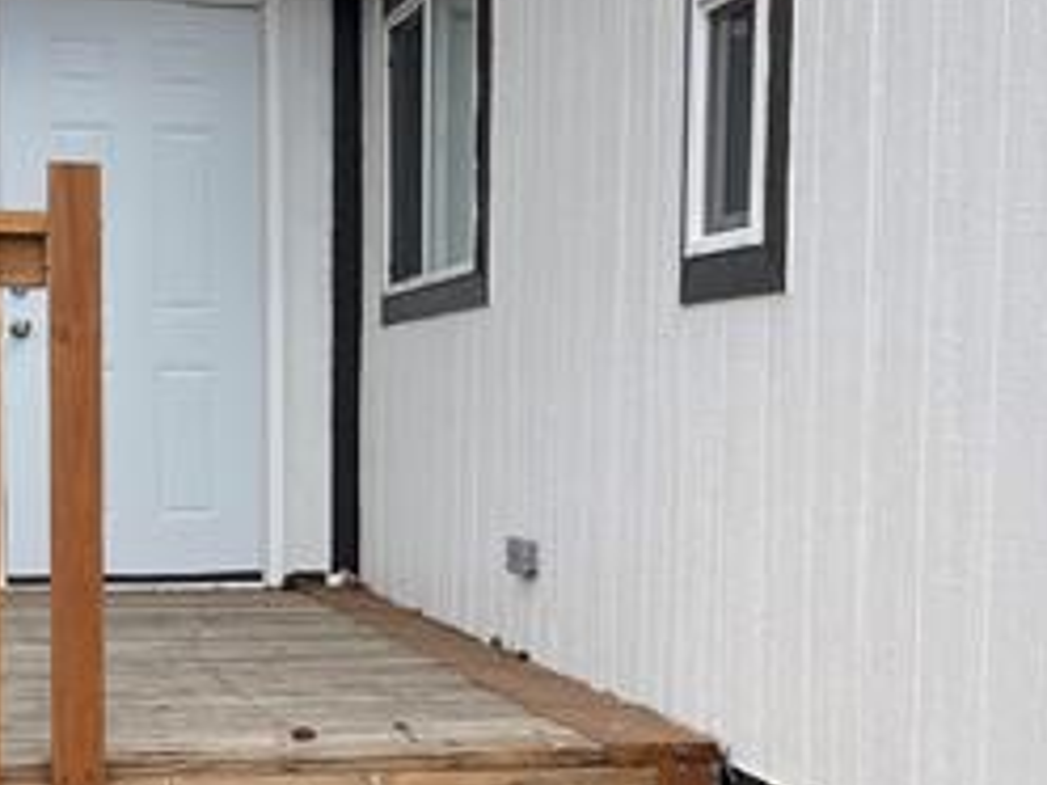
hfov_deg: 28.9
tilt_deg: -2.4
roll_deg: +0.6
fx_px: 2026
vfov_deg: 21.8
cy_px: 540
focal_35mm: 67
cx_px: 388
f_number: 1.6
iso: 32
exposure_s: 1/1289
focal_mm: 4.2
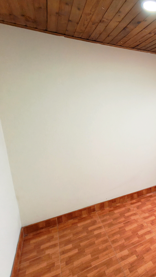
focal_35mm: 22
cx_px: 184
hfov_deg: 38.8
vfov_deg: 81.2
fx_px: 162
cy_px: 138
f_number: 2.2
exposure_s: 1/60
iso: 320
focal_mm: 1.67
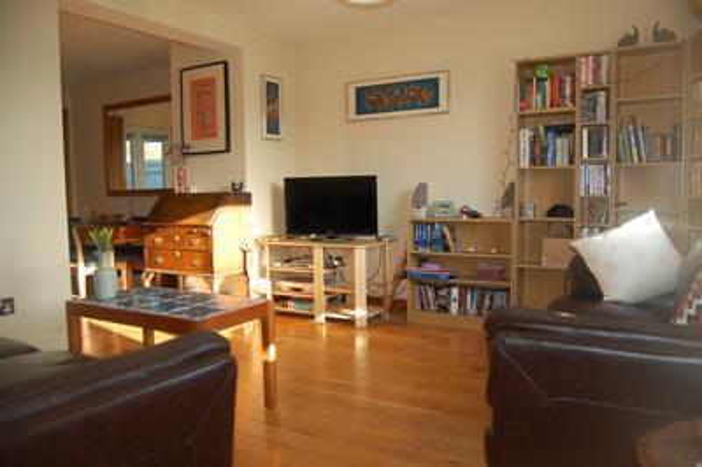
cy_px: 234
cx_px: 351
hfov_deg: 67.4
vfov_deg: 47.9
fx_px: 526
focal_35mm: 27
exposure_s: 1/200
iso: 400
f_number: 3.5
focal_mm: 18
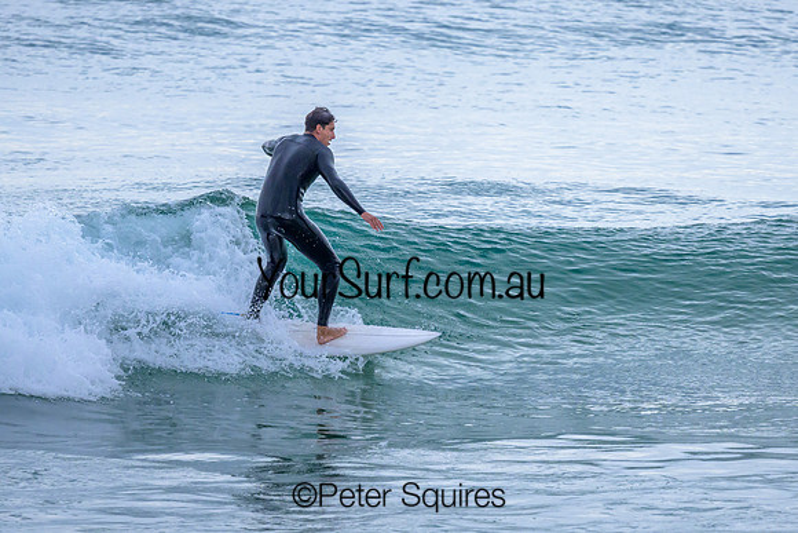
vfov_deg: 1.3
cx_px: 429
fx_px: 24323
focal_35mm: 1097
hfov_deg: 1.9
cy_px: 242
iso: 1800
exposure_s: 1/1600
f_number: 6.3
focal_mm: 800
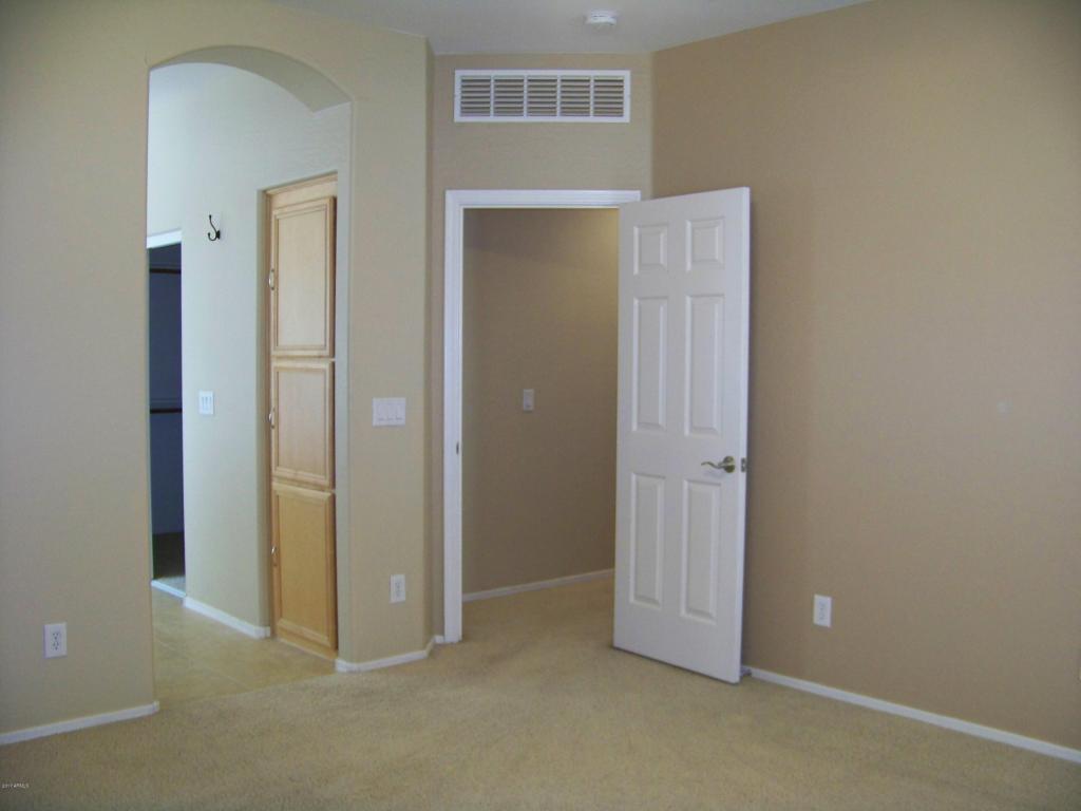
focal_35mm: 36
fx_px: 1124
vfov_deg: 39.7
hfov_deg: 51.4
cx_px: 540
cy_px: 406
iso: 200
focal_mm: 5.85
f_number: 2.8
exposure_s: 1/30
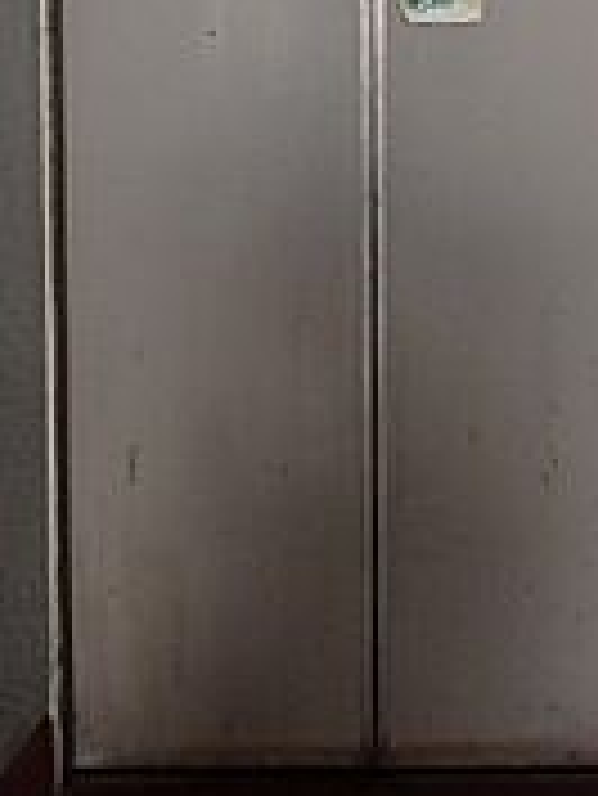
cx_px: 342
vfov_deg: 31.9
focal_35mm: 57
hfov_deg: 25.7
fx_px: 1311
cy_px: 63
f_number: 3.5
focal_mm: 3.7
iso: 200
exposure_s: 1/25
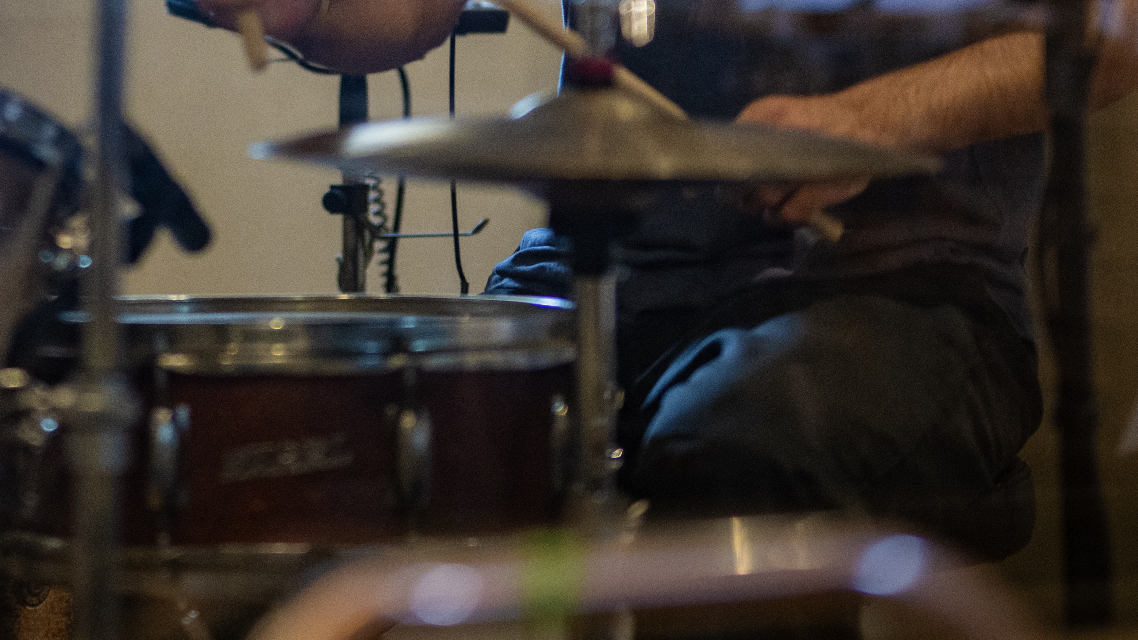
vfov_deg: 9.2
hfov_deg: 16.5
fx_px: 3893
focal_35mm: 129
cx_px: 170
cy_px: -213
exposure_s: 1/125
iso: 800
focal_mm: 50
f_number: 1.3
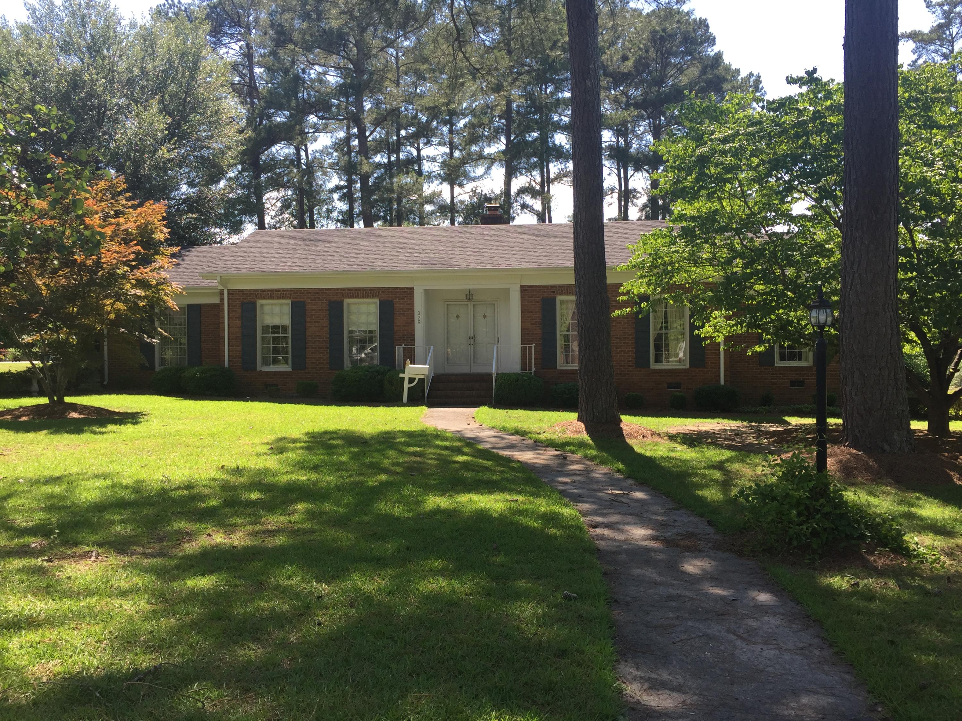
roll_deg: +0.7
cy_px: 360
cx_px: 481
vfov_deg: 48.2
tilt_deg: +0.8
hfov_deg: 61.7
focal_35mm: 29
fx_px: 806
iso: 32
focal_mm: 4.15
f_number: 2.2
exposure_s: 1/608
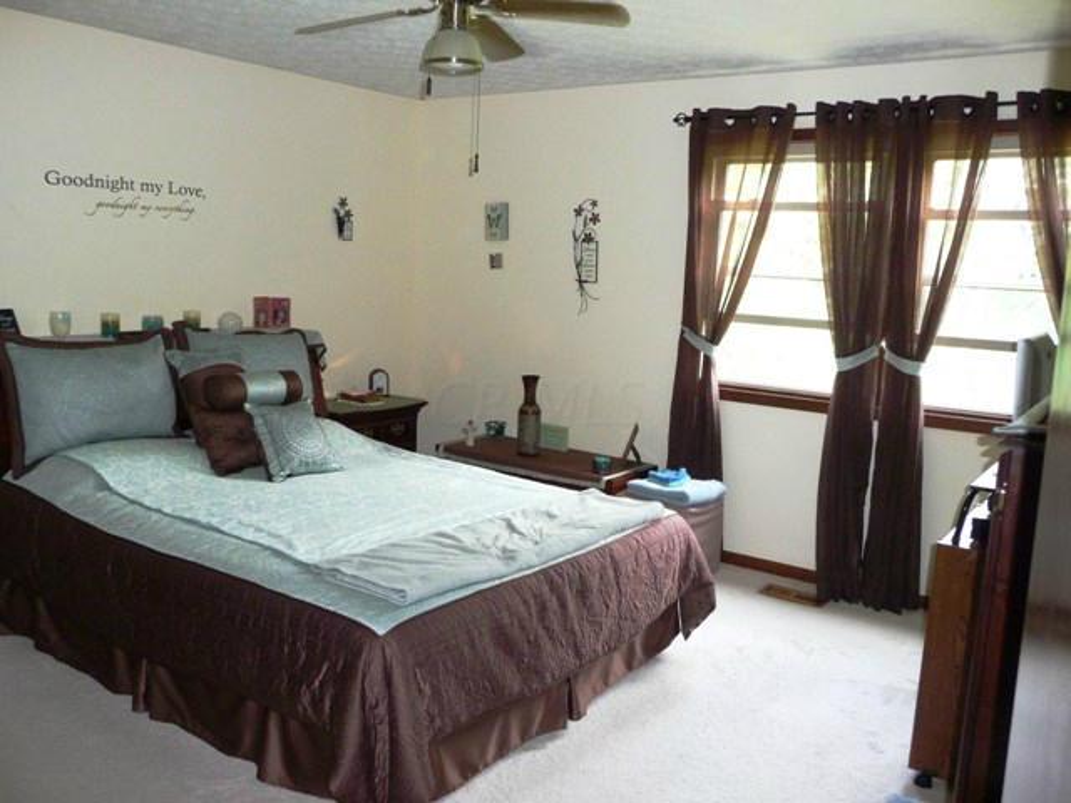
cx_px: 536
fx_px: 928
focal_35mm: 30
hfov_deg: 60.0
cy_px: 402
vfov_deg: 46.8
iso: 400
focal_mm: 5
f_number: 3.4
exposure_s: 1/30
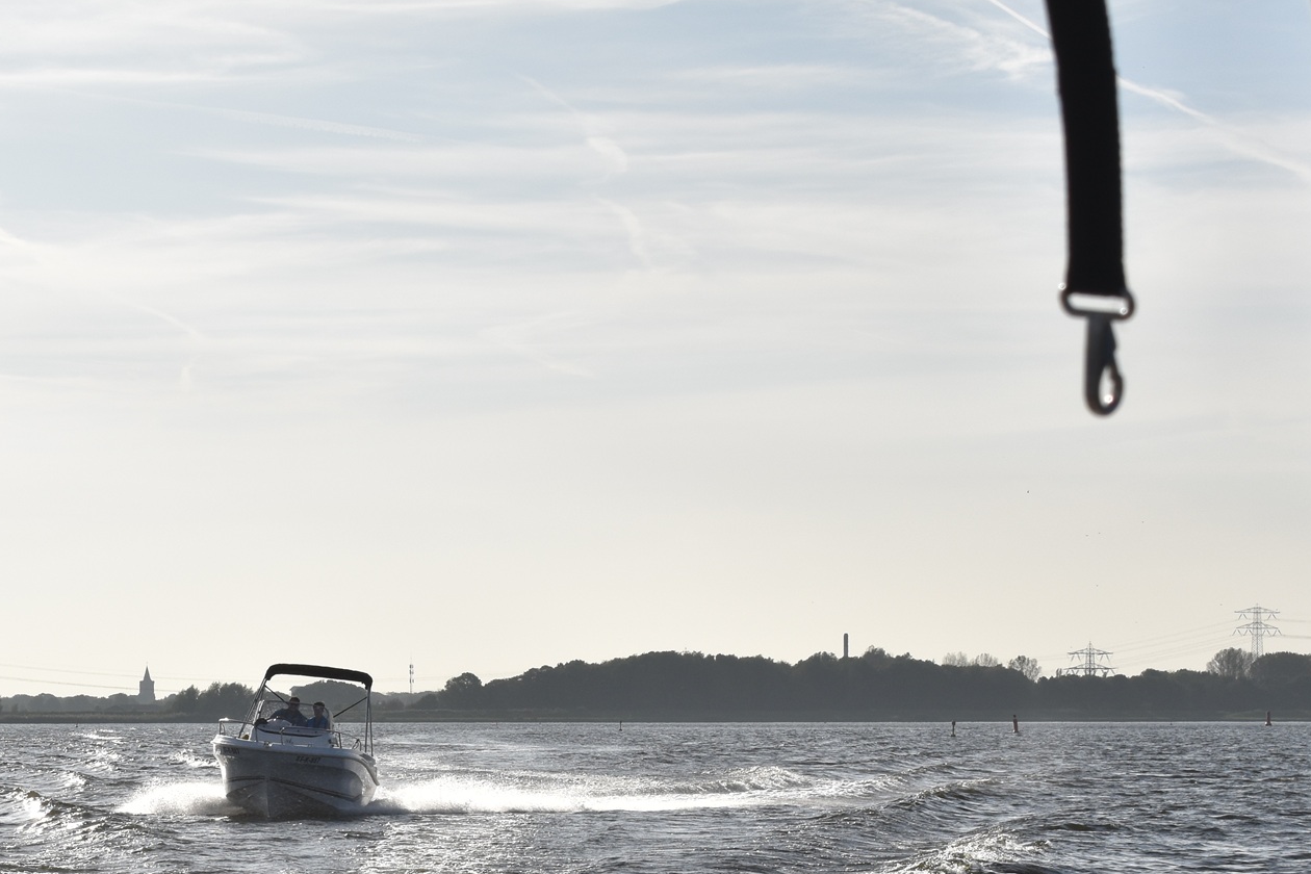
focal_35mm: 120
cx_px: 258
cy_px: 765
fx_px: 4370
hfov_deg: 16.9
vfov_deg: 11.4
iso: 200
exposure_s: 1/640
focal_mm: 42
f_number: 13
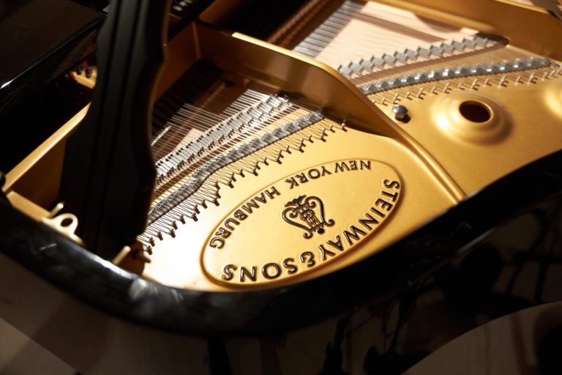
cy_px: 188
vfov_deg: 40.5
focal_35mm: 32
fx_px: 507
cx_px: 281
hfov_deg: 58.0
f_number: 2.8
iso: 2000
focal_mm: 32.5
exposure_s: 1/160
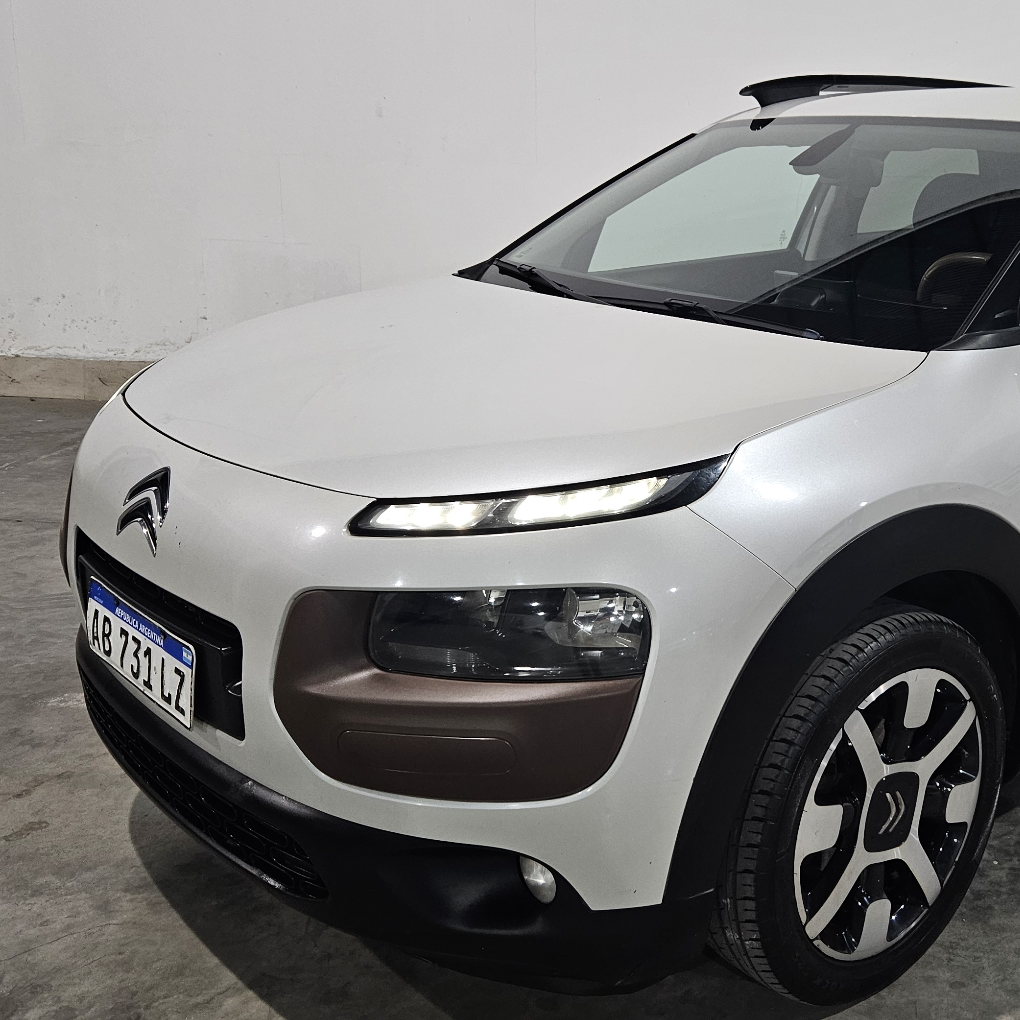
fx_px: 1267
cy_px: 454
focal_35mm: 38
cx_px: 725
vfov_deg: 43.8
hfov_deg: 42.9
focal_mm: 5.4
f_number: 1.8
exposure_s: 1/37.6
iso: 320
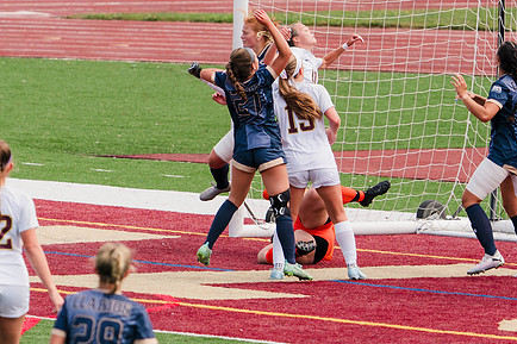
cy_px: 139
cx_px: 162
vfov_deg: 2.0
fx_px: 9661
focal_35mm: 673
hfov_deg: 3.1
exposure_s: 1/1600
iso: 640
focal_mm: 341
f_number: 6.3
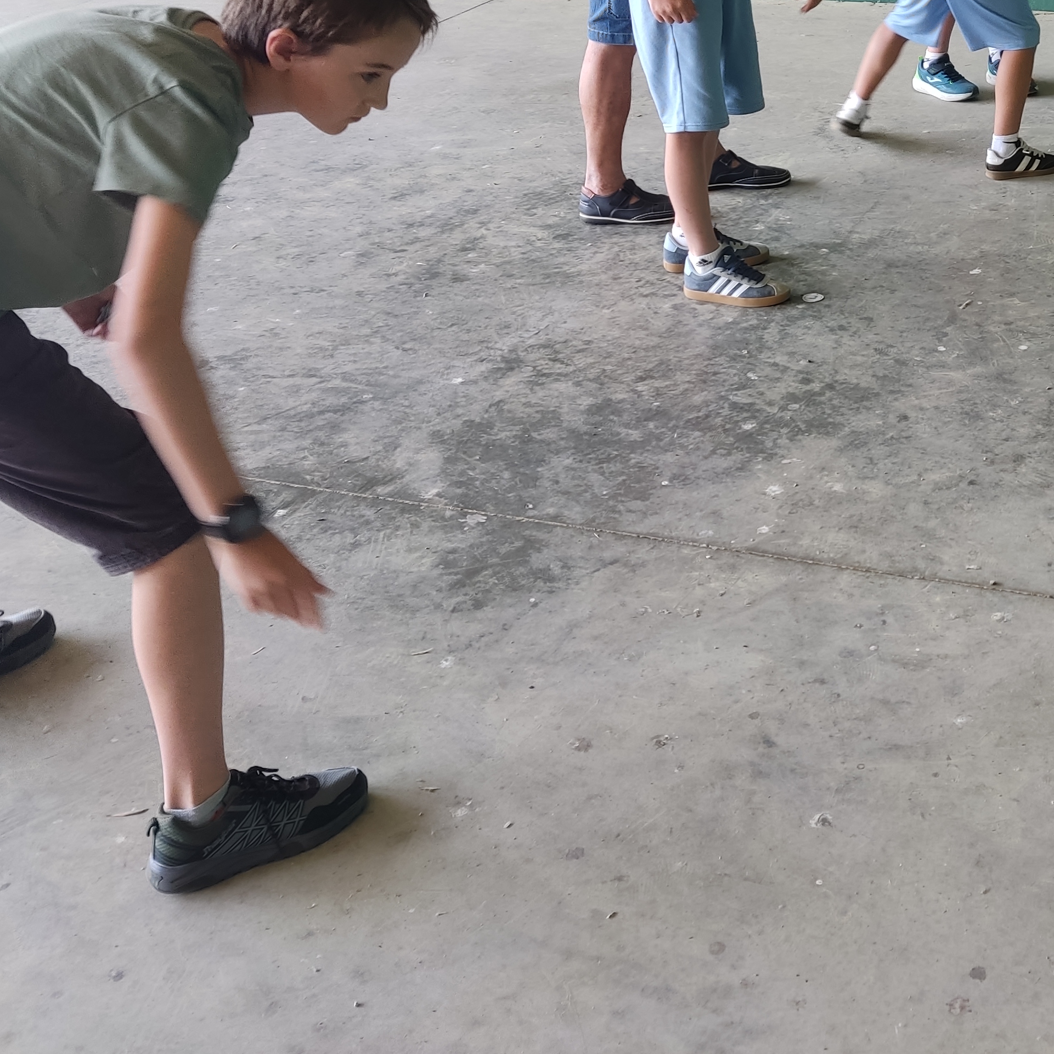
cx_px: 956
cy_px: 256
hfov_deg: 34.6
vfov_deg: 35.9
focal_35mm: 46
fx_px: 1585
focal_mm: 4.71
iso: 87
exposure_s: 1/50
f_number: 1.79
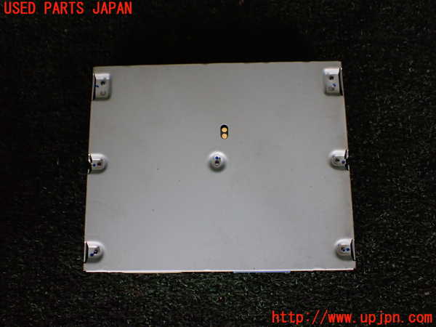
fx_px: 378
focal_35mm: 30
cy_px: 164
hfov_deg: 60.0
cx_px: 218
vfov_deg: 46.8
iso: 400
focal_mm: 5.4
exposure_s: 1/125
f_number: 2.3
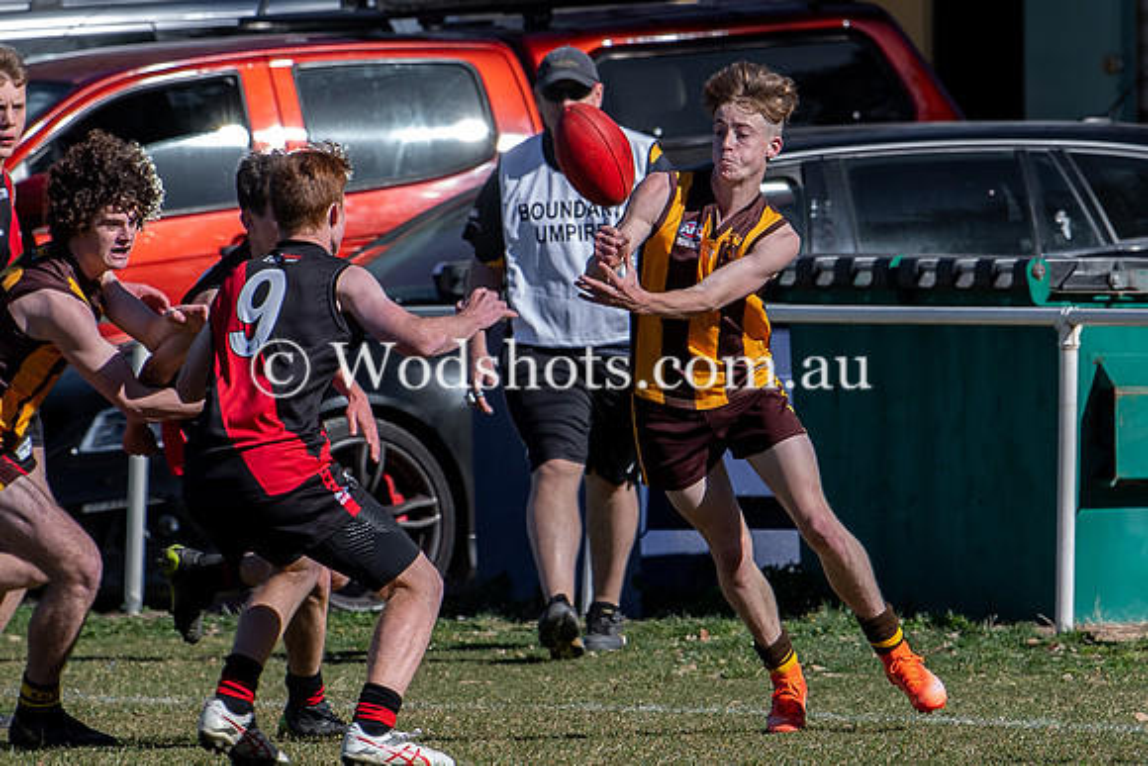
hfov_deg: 2.4
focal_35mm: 857
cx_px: 848
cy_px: 404
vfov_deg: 1.6
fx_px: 27323
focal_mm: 200
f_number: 4.5
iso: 140
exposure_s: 1/1250
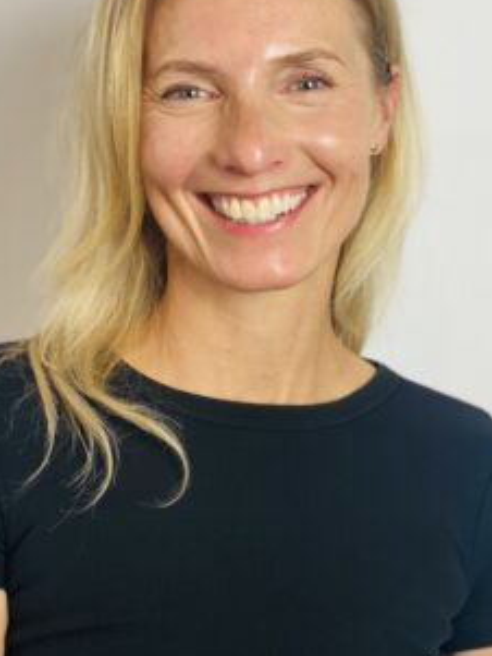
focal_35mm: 94
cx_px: 231
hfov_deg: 15.7
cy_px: 307
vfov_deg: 20.9
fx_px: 1780
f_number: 2
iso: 160
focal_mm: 6
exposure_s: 1/100
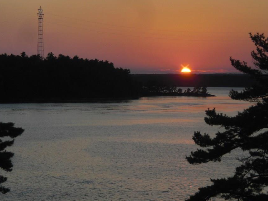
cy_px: 82
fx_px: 1061
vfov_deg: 10.8
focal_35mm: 137
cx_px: 122
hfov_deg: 14.4
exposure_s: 1/125
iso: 64
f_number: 5.9
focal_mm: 18.9
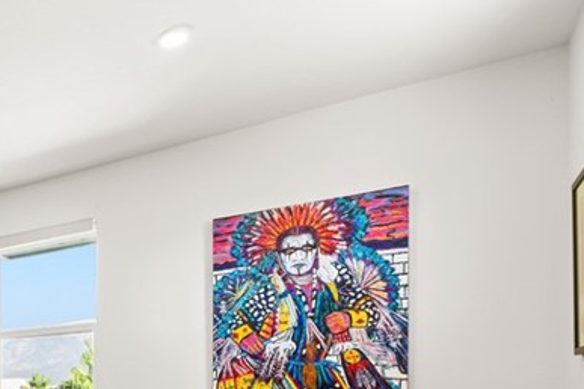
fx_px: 600
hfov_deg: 40.3
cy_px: 408
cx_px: -80
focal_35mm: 37
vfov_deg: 32.4
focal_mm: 14
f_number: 6.3
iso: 320
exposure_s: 1/5
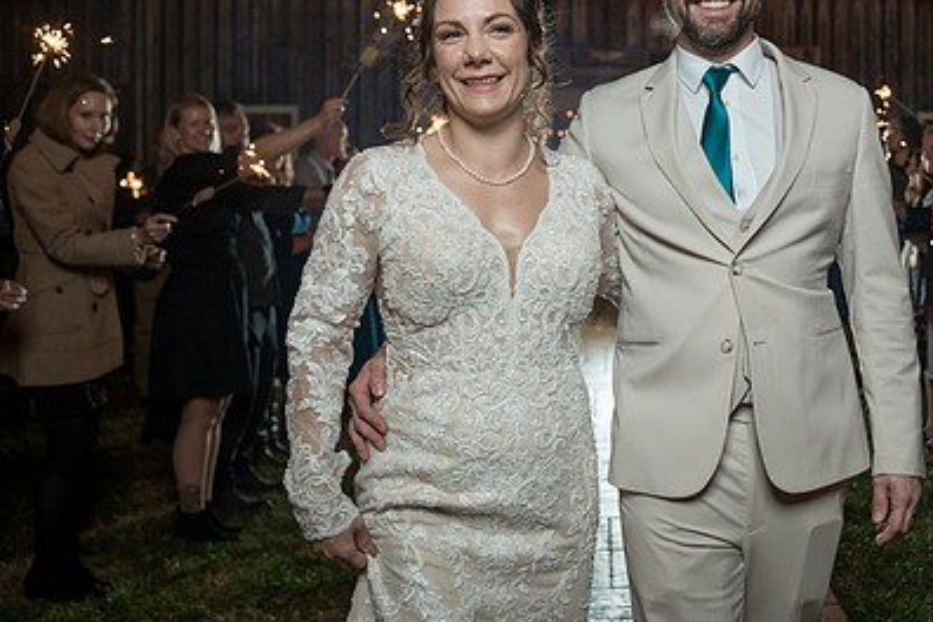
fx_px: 1037
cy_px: 228
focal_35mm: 40
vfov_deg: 33.2
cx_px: 686
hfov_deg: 46.9
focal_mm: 24
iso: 2000
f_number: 2.8
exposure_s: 1/200
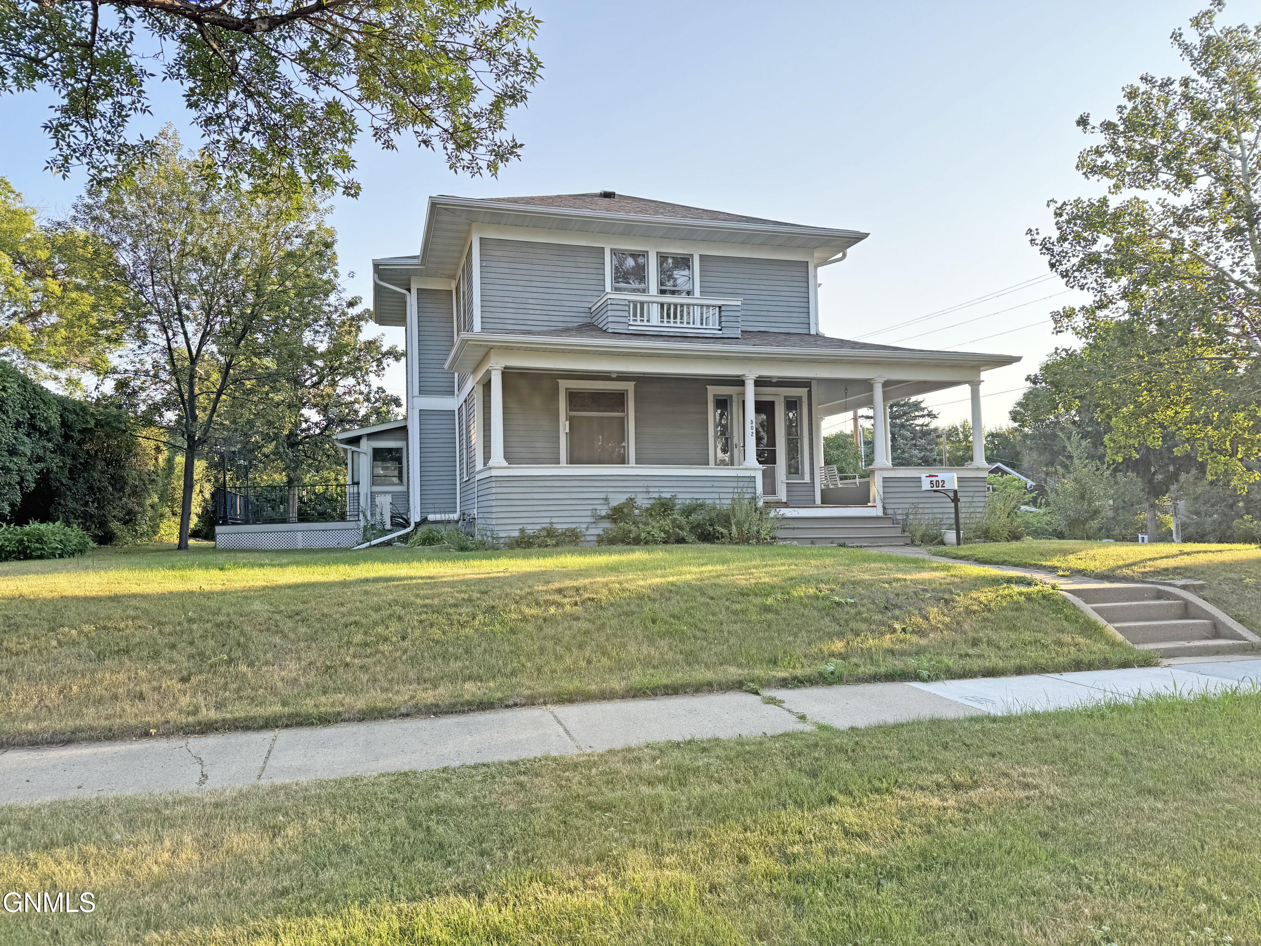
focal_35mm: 24
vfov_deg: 56.8
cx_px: 630
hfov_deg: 71.6
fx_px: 874
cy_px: 473
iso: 80
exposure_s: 1/925
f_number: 1.78
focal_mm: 6.76
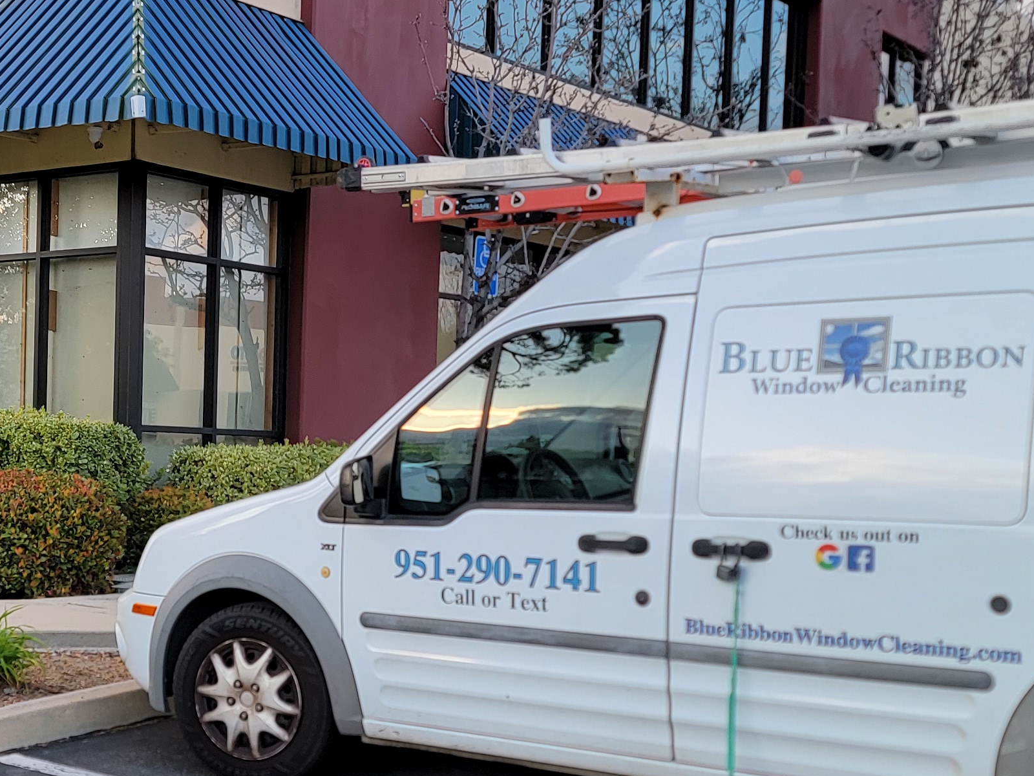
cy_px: 449
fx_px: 1792
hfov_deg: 31.3
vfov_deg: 24.4
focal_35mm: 60
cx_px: 193
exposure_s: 1/120
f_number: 1.8
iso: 20
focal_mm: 6.7
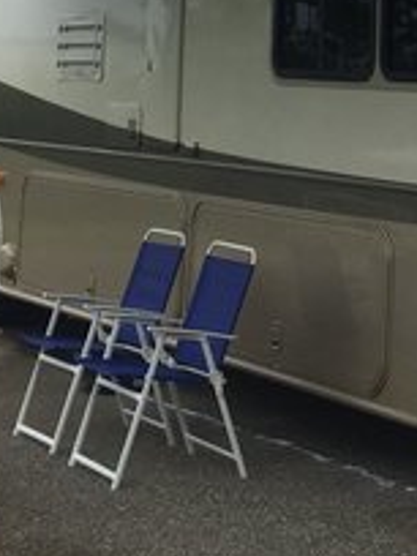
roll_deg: -2.7
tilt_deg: +8.9
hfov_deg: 12.7
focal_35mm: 114
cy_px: -150
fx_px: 1831
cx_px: 472
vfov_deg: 16.4
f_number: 2.2
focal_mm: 4.15
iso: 32
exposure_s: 1/2326
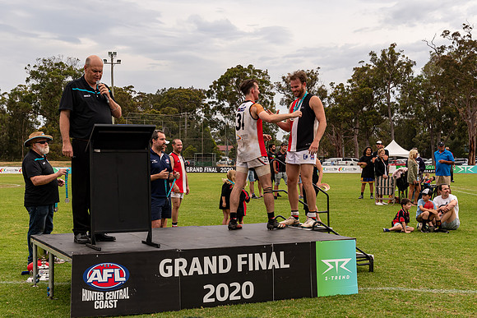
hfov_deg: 37.6
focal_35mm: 53
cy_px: 153
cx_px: 230
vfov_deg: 25.6
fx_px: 700
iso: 400
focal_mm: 34
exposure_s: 1/320
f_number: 6.3
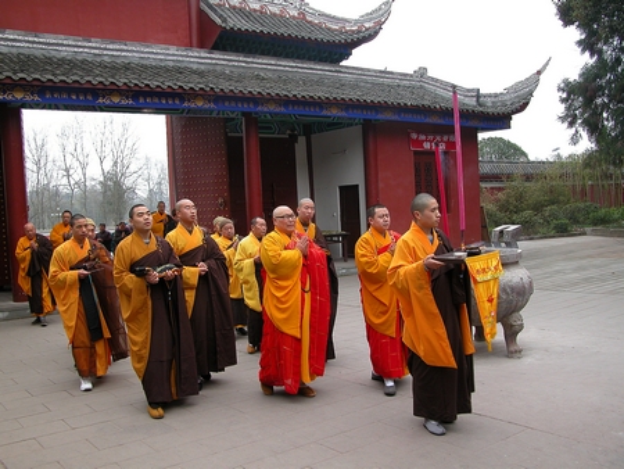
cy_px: 234
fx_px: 631
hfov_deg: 52.6
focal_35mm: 35
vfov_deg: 40.7
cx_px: 312
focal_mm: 8.9
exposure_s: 1/65.7
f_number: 3.2
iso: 100
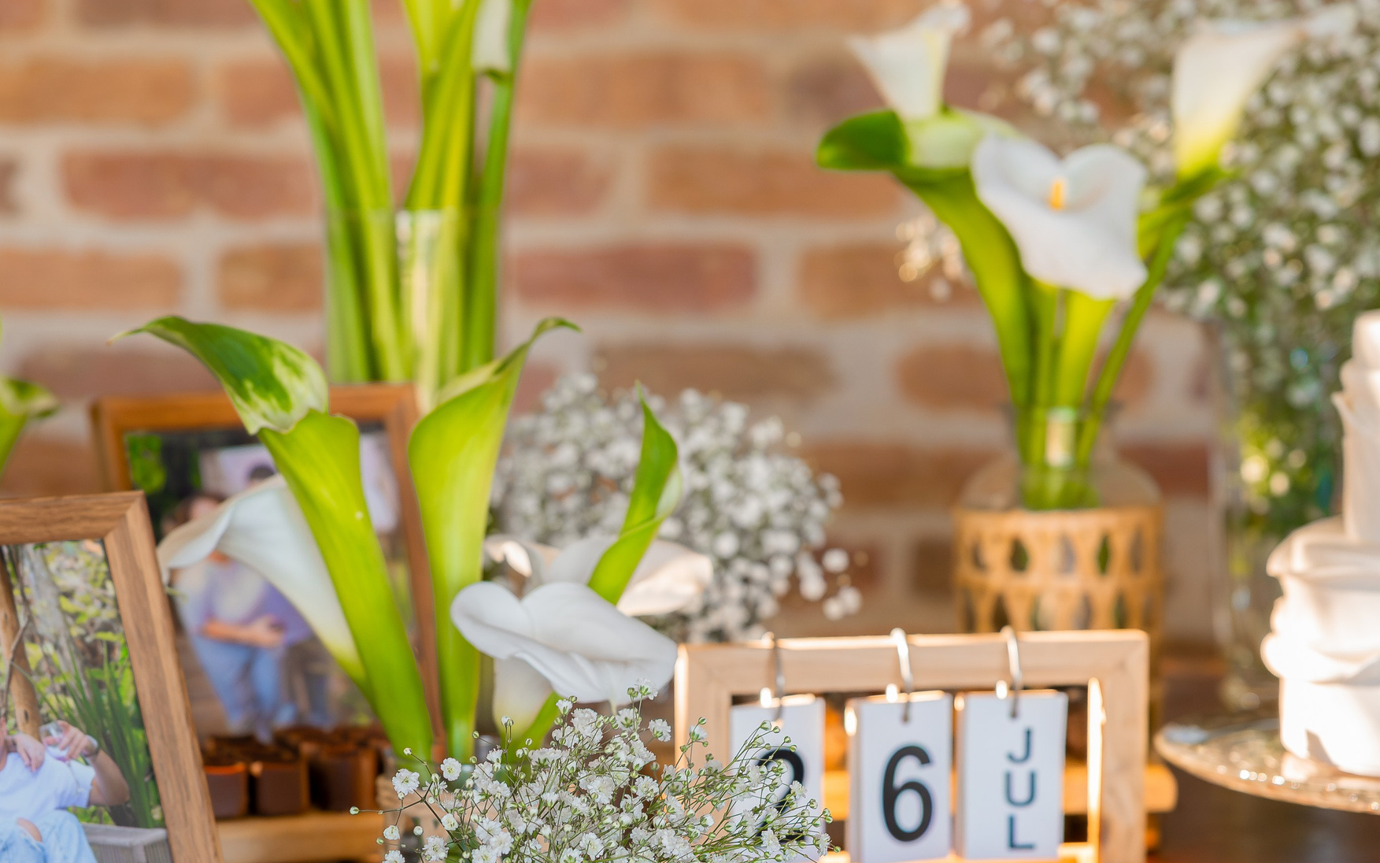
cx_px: 473
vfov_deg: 10.5
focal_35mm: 125
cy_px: 577
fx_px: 4702
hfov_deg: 16.7
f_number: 2.8
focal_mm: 56
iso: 800
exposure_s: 1/200
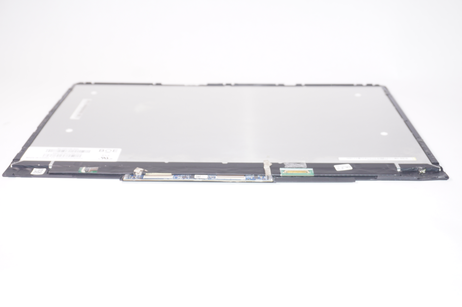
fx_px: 558
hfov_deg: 45.0
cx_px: 231
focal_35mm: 44
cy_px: 154
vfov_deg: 30.8
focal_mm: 29
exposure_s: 1/160
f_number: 5.6
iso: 250
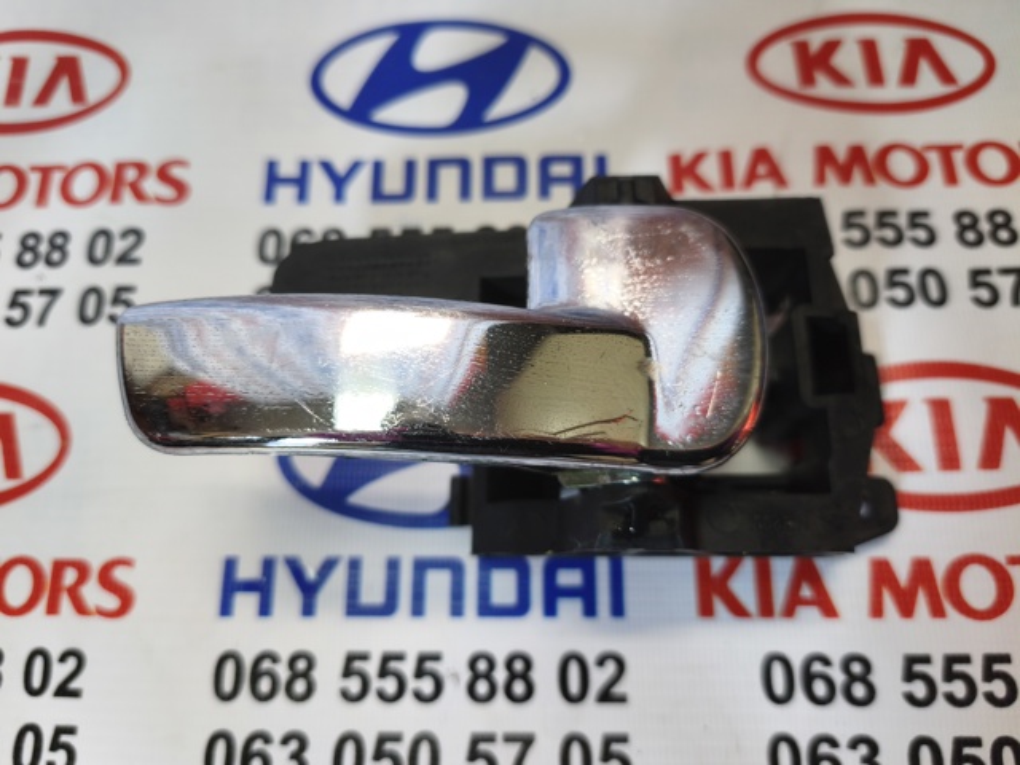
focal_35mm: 23
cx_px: 510
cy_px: 382
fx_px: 678
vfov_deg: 58.9
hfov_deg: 73.9
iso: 80
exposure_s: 1/100
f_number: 1.7
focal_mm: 5.35
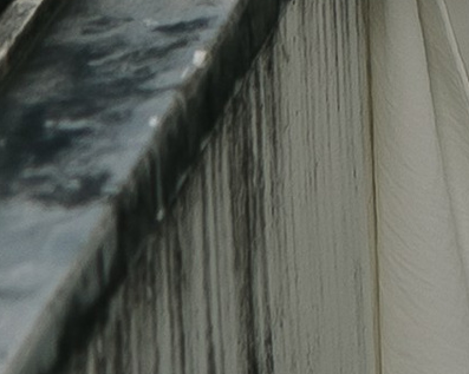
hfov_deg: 4.7
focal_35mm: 409
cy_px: -1166
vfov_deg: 3.6
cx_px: 702
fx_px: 5673
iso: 100
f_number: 3.2
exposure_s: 1/400
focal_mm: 30
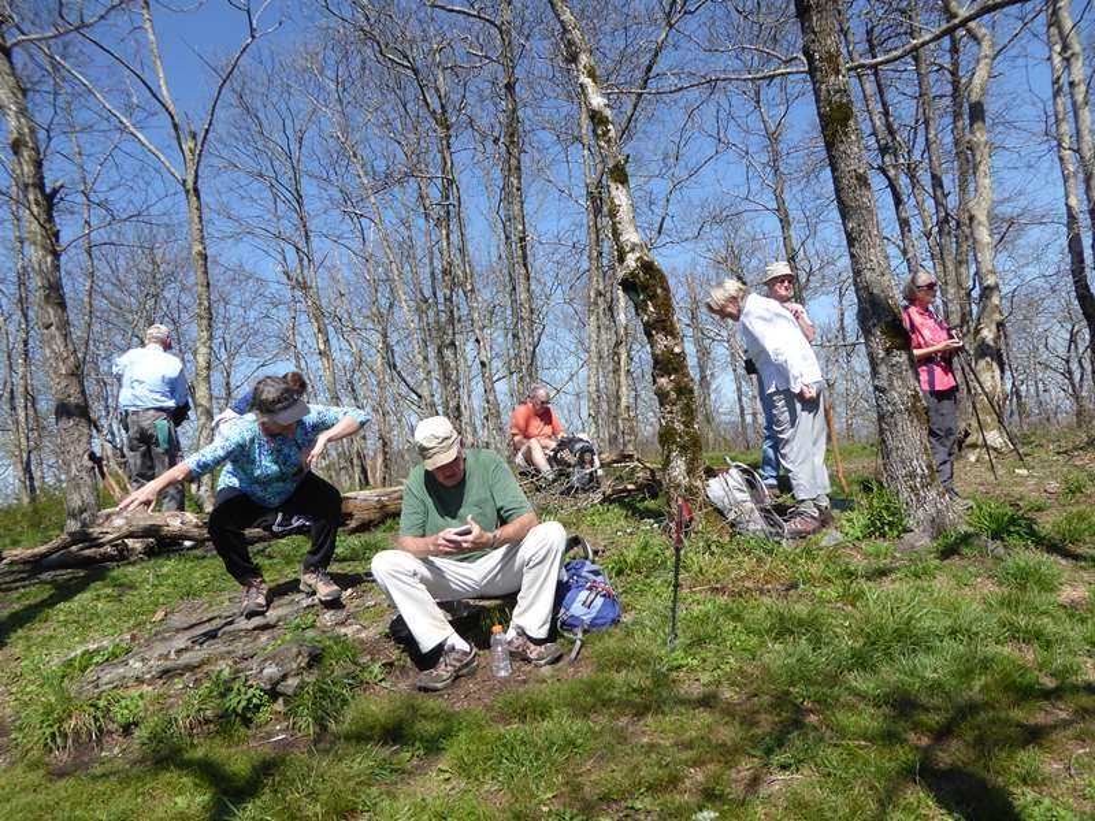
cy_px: 410
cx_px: 548
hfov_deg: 71.6
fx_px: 759
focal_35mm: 24
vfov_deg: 56.8
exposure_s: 1/800
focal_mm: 4.3
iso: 100
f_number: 3.3
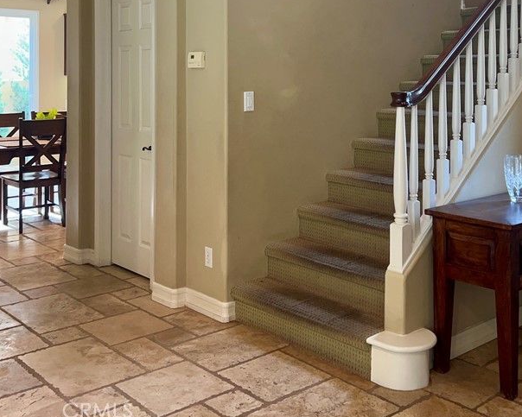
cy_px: 92
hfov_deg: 42.8
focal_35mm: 43
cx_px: 299
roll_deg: -0.3
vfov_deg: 34.0
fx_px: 664
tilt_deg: -1.4
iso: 100
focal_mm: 5.7
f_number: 1.5
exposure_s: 1/60
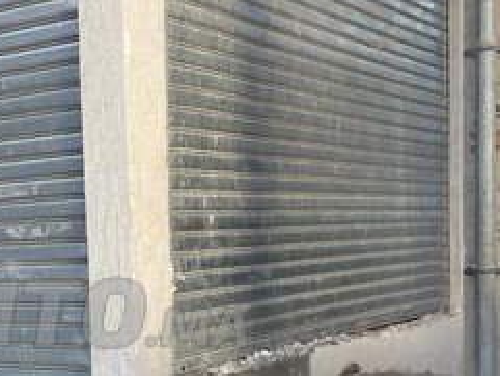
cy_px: 312
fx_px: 997
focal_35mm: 69
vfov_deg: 21.0
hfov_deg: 27.2
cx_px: 52
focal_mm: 4.25
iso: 32
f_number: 1.8
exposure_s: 1/272
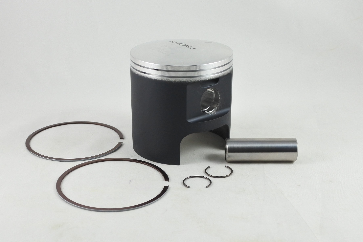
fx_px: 383
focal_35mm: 38
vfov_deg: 35.0
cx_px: 182
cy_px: 121
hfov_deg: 50.7
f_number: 4
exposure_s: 1/125
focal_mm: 14.3
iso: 450
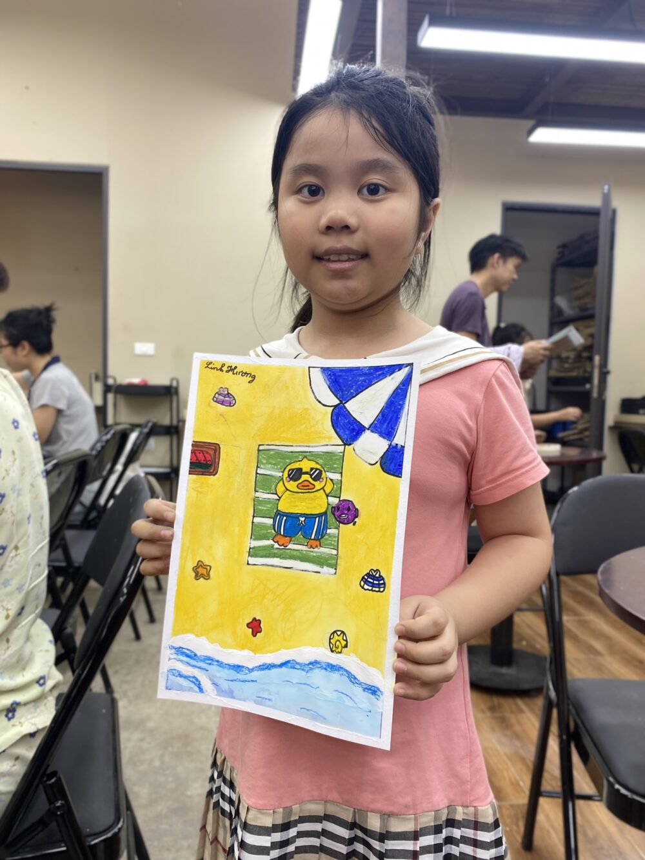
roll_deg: -1.0
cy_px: 430
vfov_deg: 67.3
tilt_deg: -3.4
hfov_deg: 53.1
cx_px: 322
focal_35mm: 26
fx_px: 646
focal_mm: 4.25
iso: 50
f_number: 1.8
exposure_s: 1/100
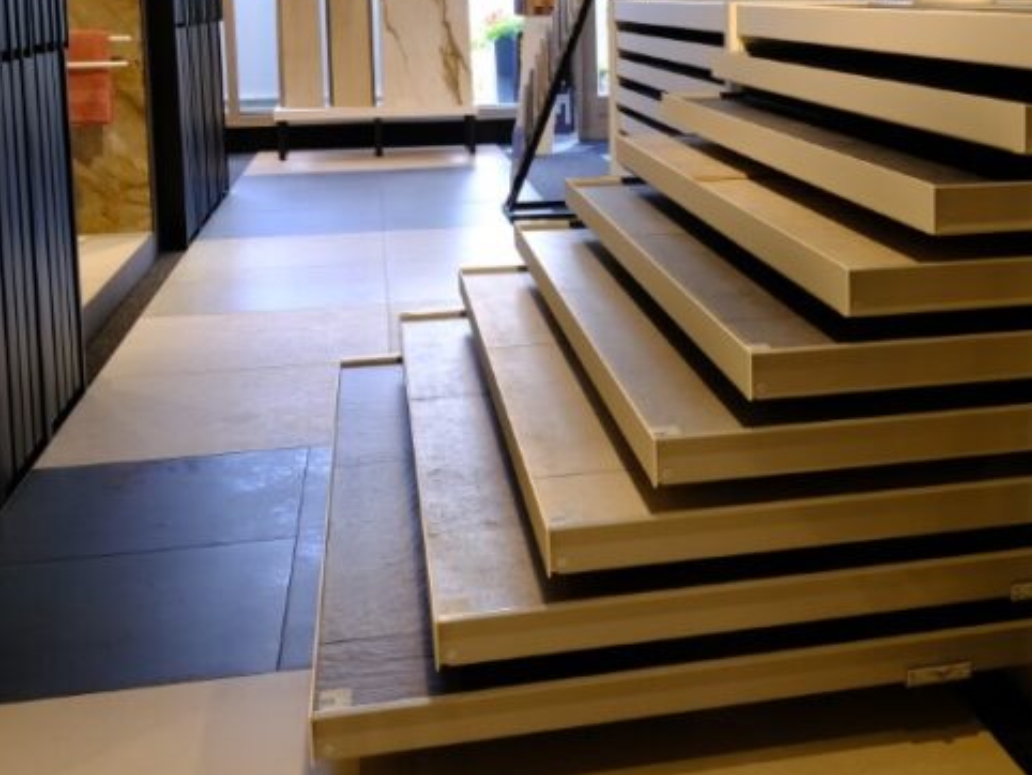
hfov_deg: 38.2
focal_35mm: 49
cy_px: 153
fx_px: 1462
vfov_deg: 29.0
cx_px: 737
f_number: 11
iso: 200
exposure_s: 1/2.6
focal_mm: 16
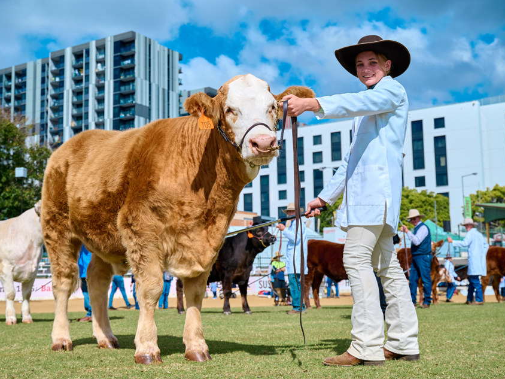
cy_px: 190
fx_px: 715
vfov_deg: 29.7
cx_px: 244
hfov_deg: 38.9
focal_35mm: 49
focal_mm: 45
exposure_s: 1/1250
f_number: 5.6
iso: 100
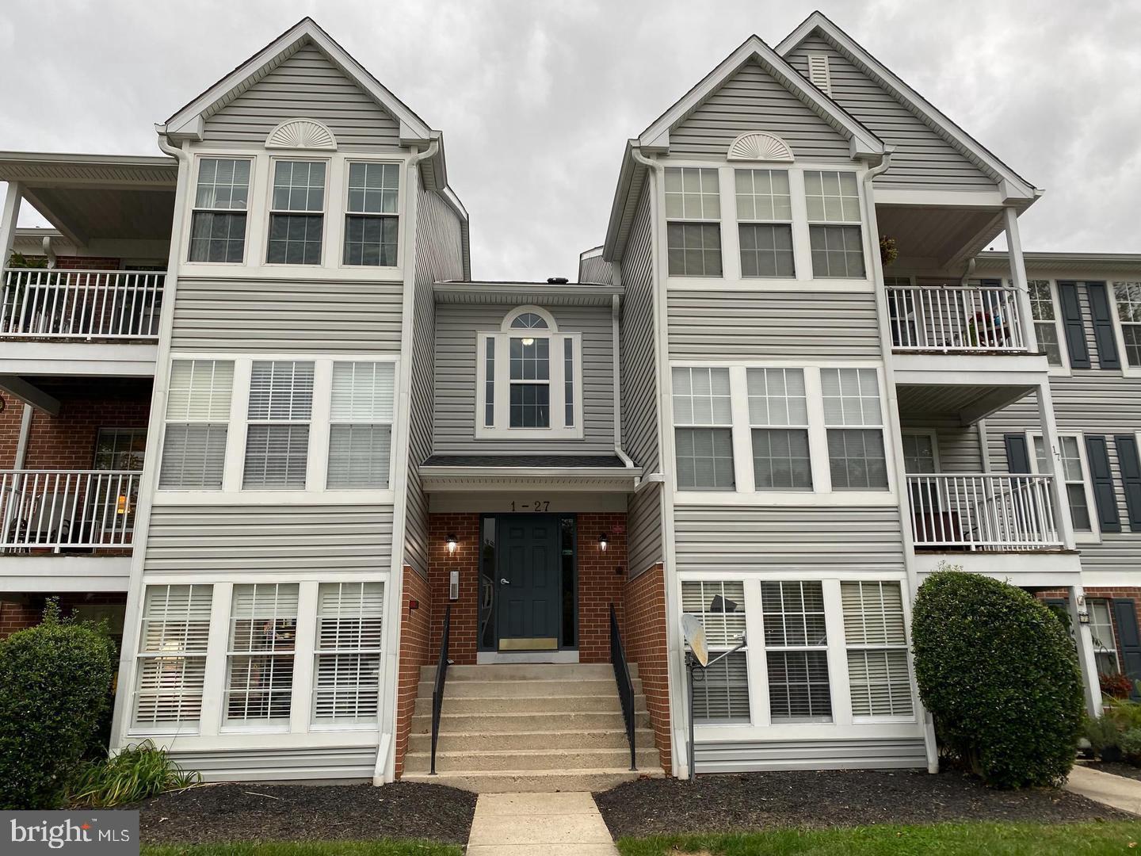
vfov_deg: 53.1
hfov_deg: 67.3
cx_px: 570
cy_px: 428
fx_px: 857
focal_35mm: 26
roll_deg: -0.4
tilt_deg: +18.2
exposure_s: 1/122
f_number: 1.8
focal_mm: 4.25
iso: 32
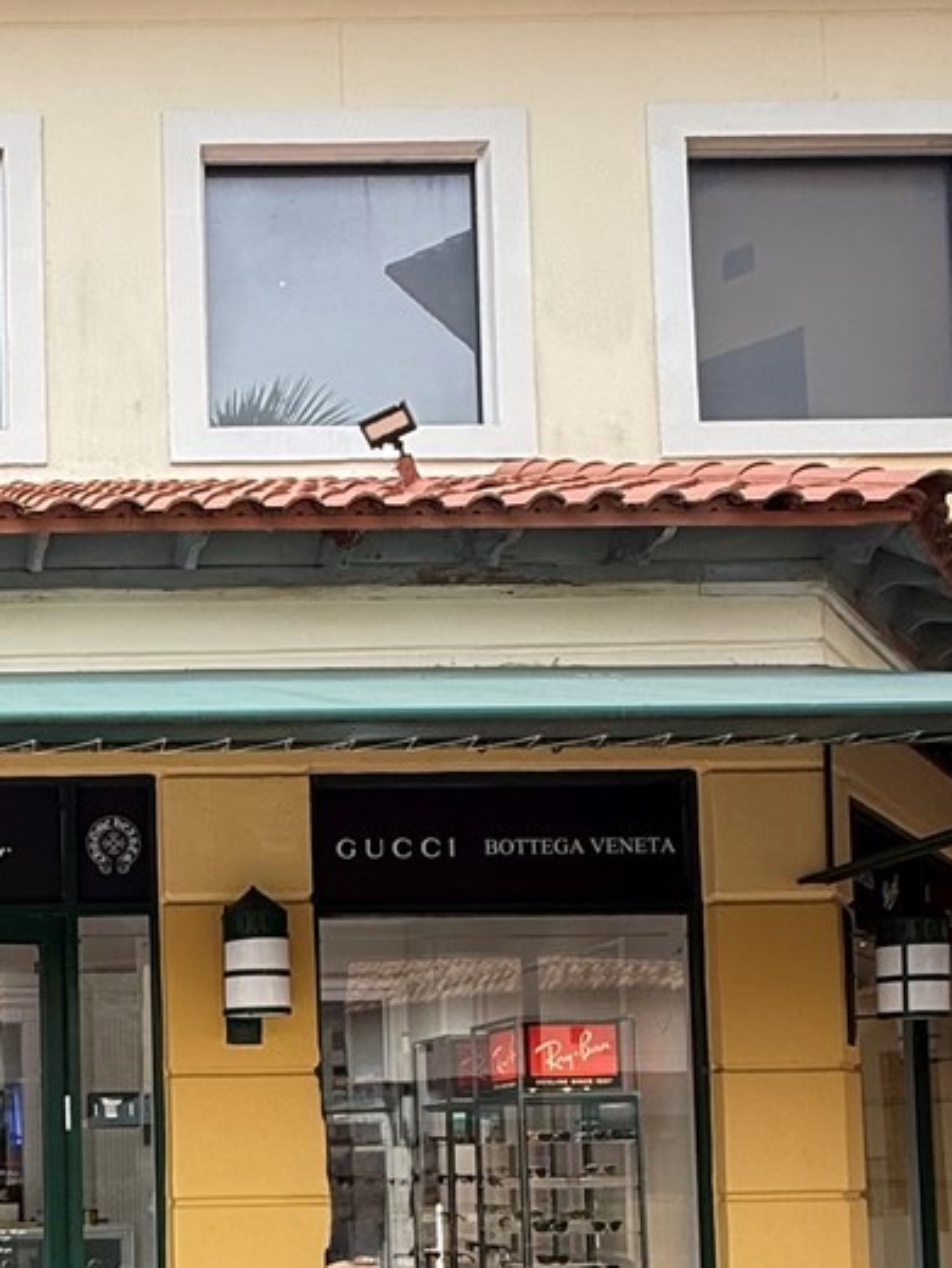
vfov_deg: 41.1
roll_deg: +0.6
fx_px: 1576
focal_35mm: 43
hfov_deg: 29.5
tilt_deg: +3.2
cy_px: 1095
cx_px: -149
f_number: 2.2
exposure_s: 1/99
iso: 80
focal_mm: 2.22
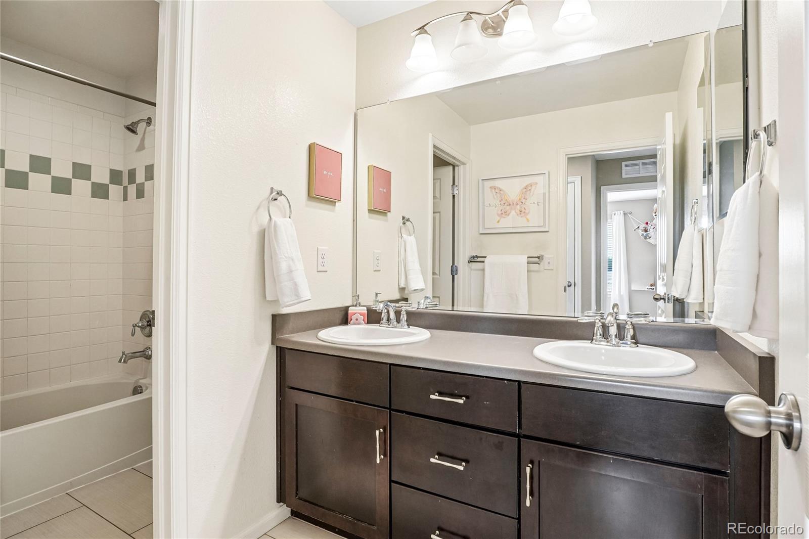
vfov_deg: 72.0
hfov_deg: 95.0
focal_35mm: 16
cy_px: 270
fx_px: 371
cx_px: 404
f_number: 8
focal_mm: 11
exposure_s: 1/30
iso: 500
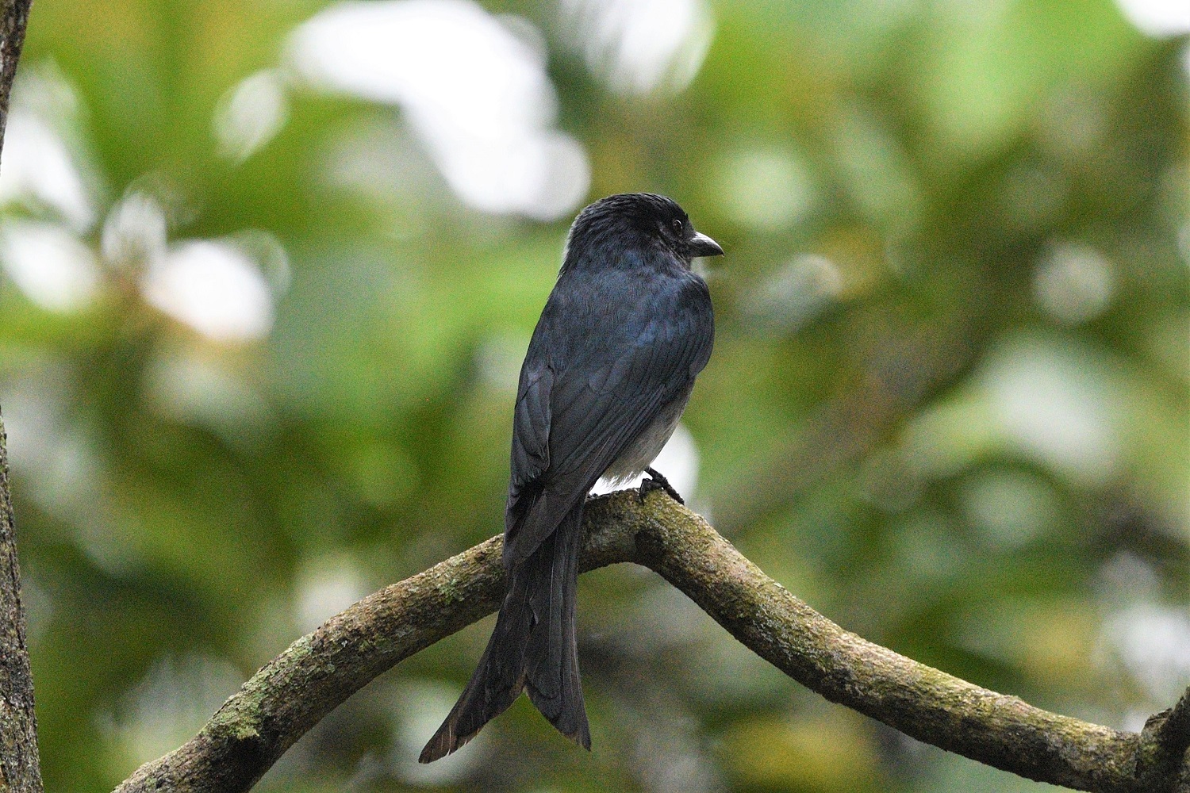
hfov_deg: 2.5
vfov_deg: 1.6
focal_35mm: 840
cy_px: 396
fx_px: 27764
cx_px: 595
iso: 3200
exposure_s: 1/1250
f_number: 7.1
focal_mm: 420
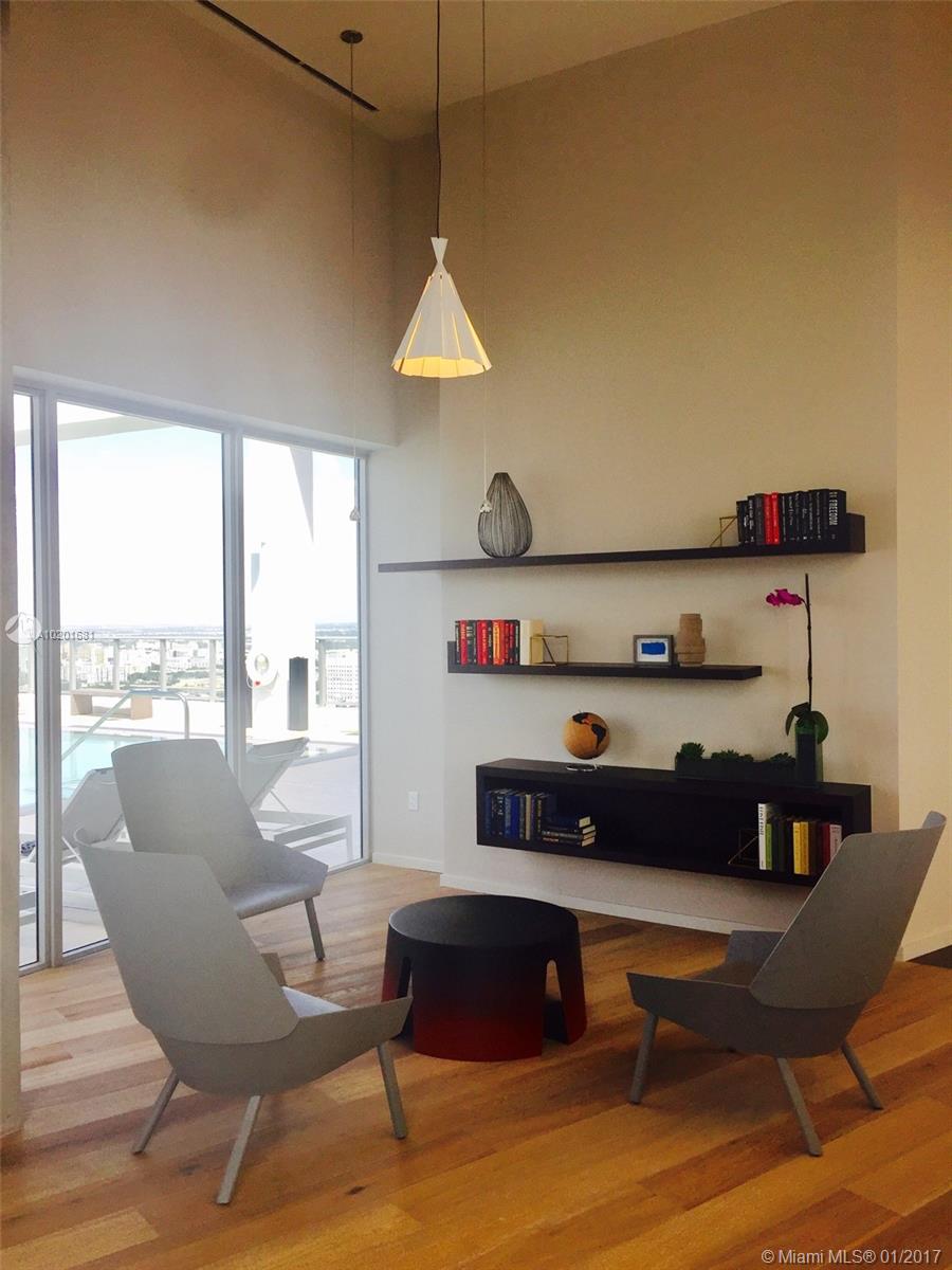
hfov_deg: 48.2
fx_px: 1063
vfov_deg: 61.7
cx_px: 476
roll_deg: -0.1
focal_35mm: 29
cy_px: 635
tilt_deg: -2.1
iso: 32
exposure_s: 1/222
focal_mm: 4.15
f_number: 2.2
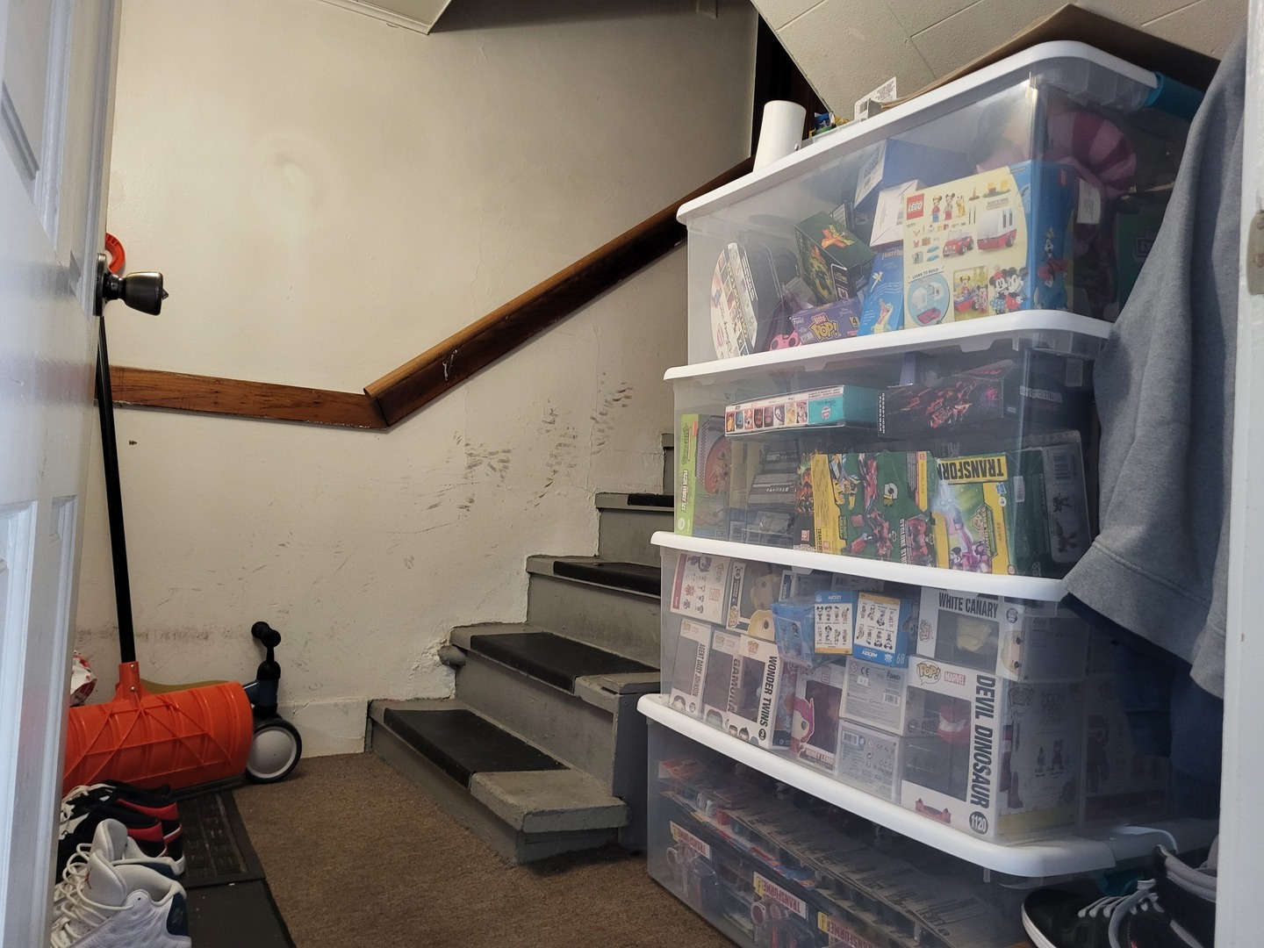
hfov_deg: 67.3
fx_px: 949
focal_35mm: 26
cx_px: 632
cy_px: 474
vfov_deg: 53.1
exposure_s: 1/30
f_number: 1.8
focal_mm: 5.4
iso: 640
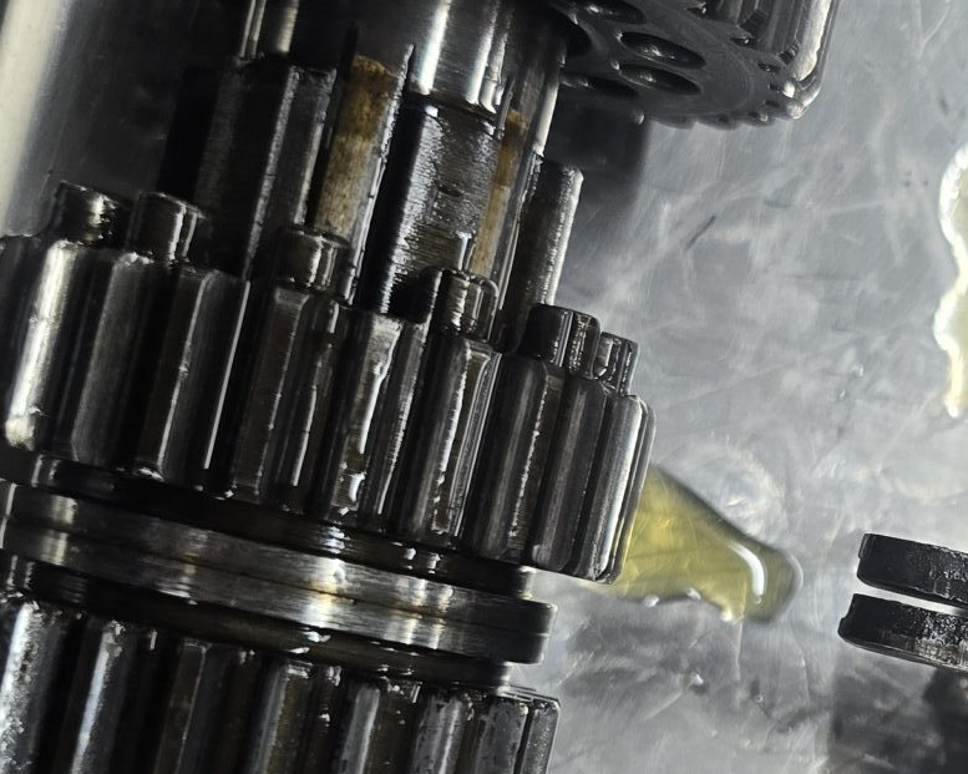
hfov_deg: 23.9
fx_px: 2119
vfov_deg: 20.3
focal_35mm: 74
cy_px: 669
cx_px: 1095
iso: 100
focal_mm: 6.3
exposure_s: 1/100
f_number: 1.7
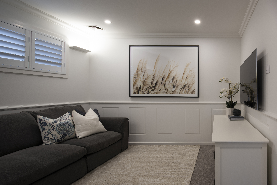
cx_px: 138
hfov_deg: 86.9
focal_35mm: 19
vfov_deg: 64.6
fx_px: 146
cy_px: 92
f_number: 14
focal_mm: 19
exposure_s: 1
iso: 64
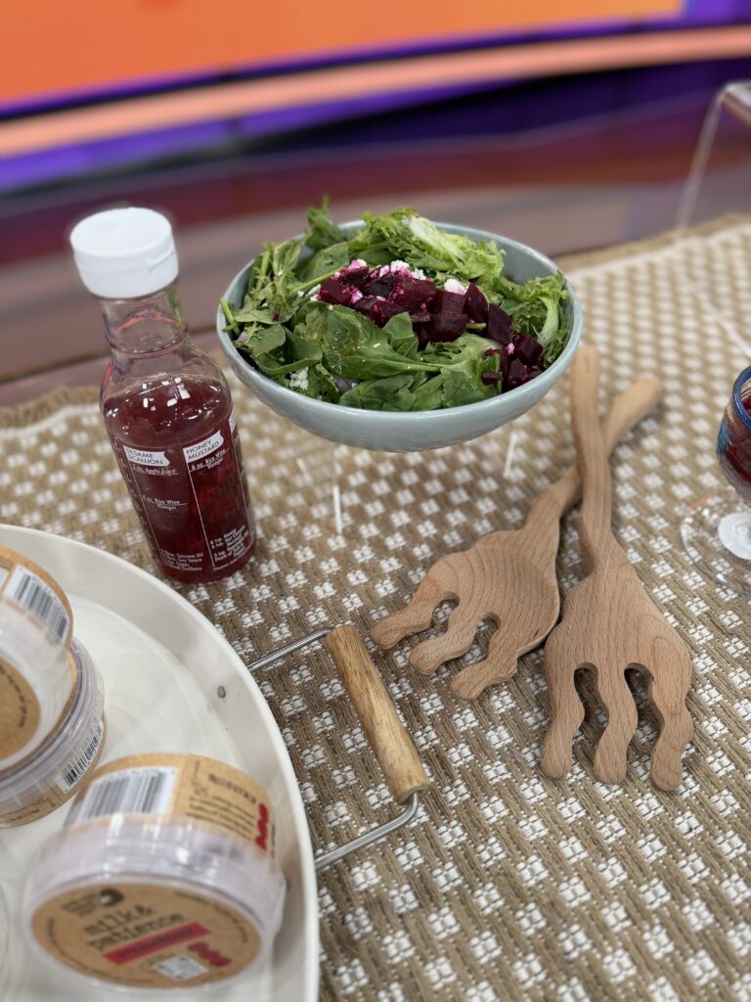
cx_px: 376
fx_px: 694
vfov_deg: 71.6
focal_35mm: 24
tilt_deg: -47.1
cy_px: 501
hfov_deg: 56.8
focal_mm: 6.76
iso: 200
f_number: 1.78
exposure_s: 1/120
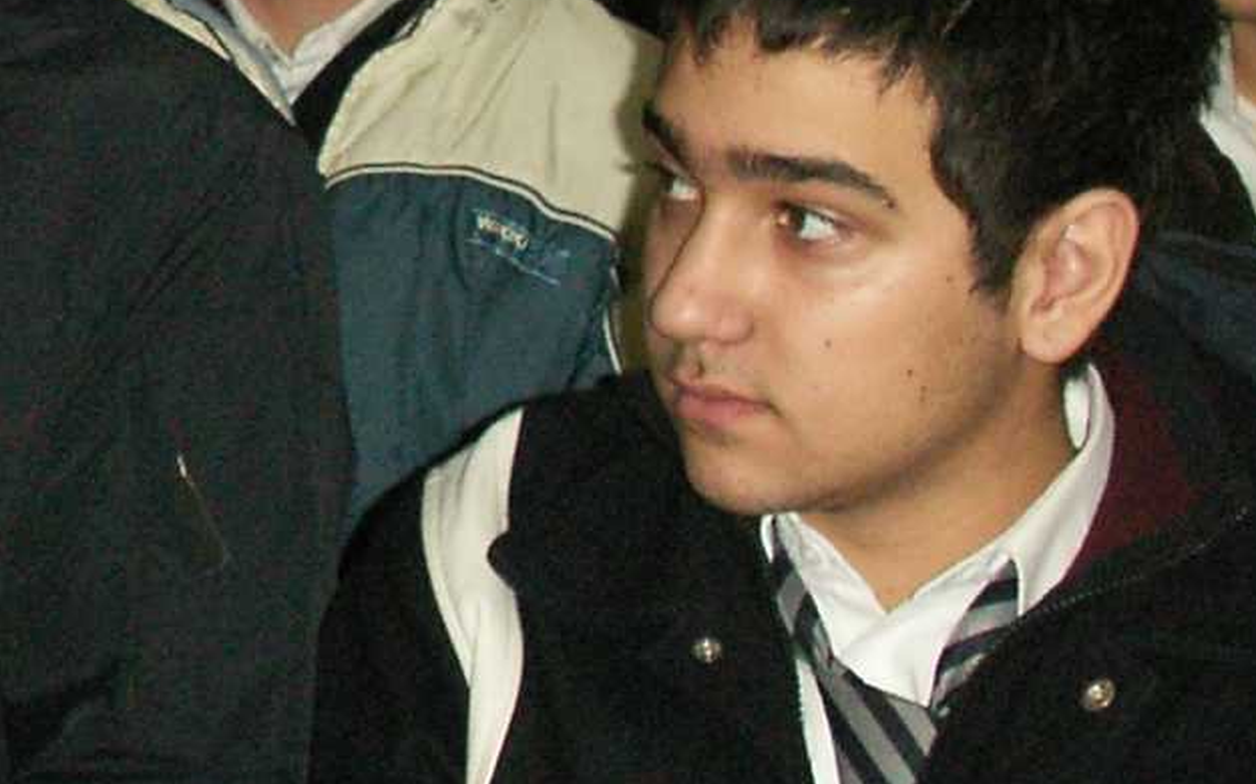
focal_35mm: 157
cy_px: -206
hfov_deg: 12.9
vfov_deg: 8.2
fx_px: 5372
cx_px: -384
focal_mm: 7.7
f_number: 3.5
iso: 160
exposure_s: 1/40
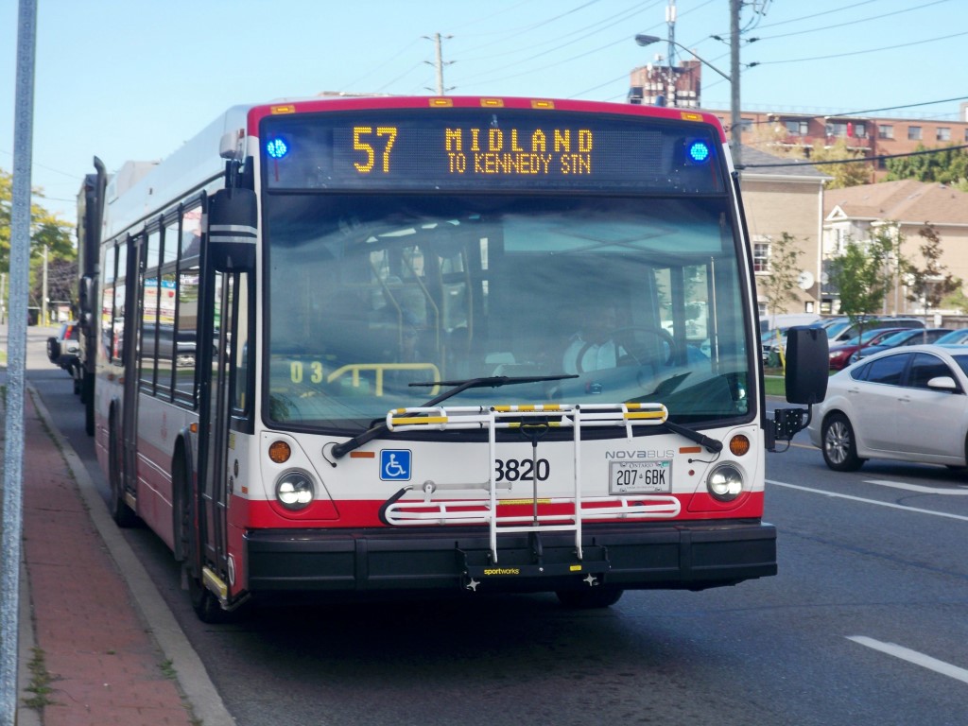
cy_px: 363
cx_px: 484
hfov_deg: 23.0
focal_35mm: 85
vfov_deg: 17.4
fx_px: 2377
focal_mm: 15.1
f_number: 5.1
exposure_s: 1/125
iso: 80
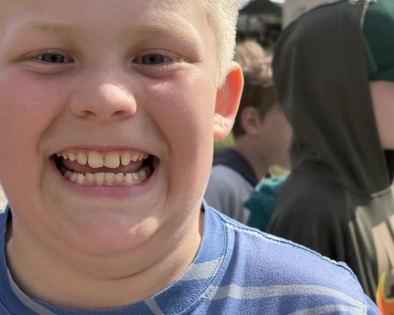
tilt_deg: -6.6
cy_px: 126
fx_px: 874
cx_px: 164
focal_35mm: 75
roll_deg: +1.4
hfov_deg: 25.4
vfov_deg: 20.4
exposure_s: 1/1957
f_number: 1.6
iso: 50
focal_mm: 5.96
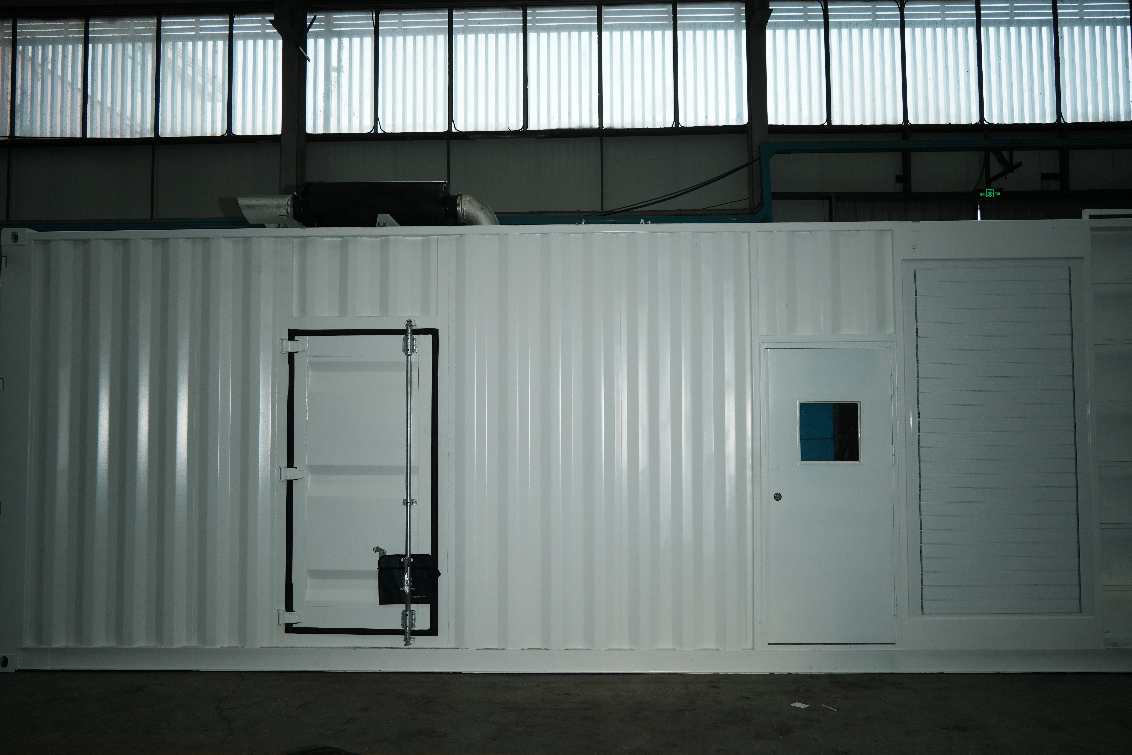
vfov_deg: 43.6
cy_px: 378
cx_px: 566
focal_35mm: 30
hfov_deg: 61.9
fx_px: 943
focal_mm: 30
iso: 800
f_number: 5.6
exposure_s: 1/200
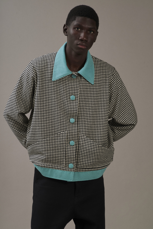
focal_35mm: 105
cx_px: 76
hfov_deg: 13.1
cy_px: 114
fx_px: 669
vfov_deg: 19.4
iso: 200
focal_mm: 105
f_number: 11
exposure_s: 1/160
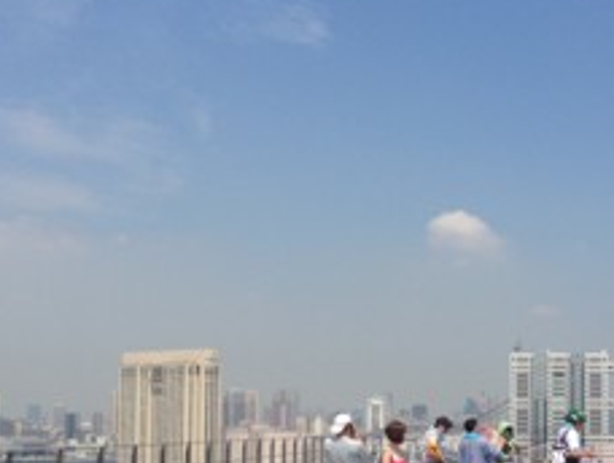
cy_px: 371
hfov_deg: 29.7
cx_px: 380
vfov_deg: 22.4
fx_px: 1155
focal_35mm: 65
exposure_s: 1/2463
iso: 50
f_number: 2.4
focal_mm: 4.12
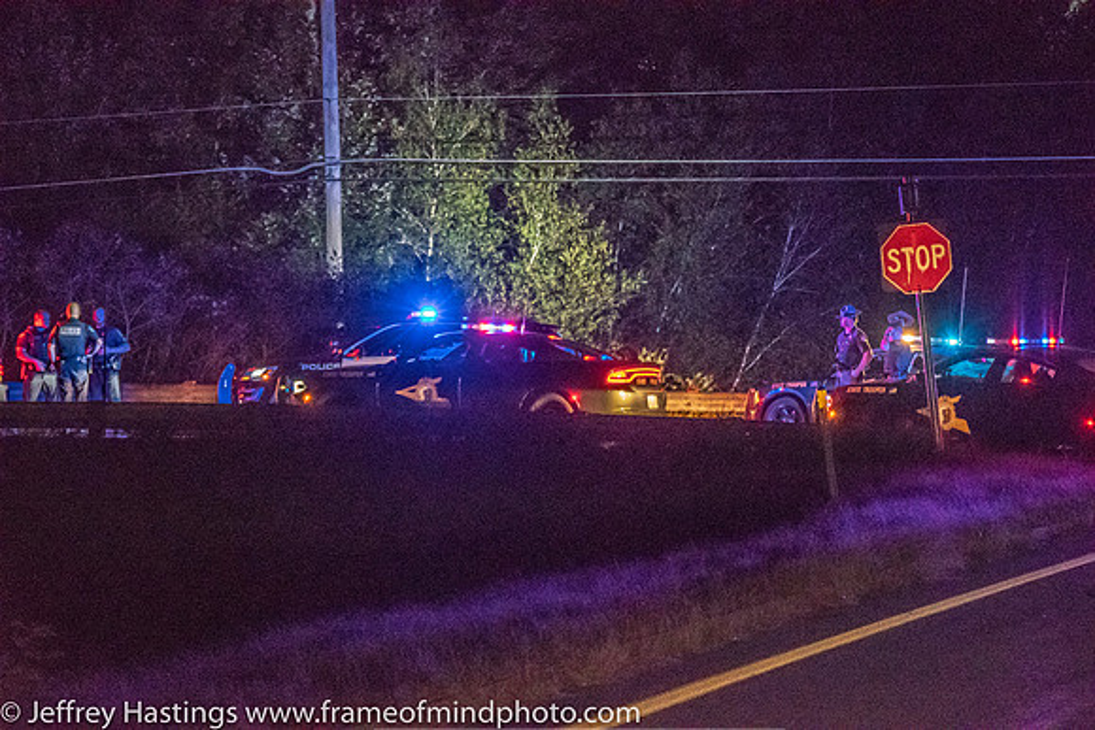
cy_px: 365
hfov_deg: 14.4
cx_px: 548
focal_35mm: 142
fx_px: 4335
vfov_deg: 9.6
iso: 16000
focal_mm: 95
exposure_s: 1/125
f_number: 4.2
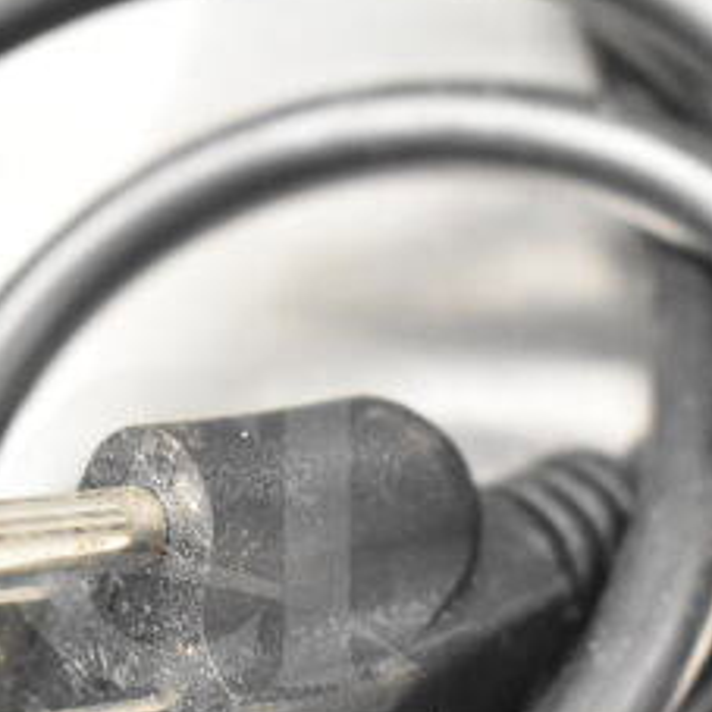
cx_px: 78
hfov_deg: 13.3
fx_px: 3025
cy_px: 616
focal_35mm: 130
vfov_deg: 13.3
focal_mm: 38
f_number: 4.8
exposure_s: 1/60
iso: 9000
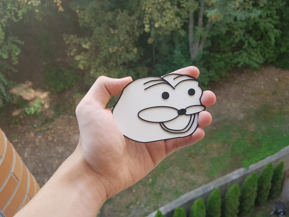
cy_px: 108
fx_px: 217
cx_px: 144
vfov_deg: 53.1
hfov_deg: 67.3
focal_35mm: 26
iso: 50
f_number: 1.7
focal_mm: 4.2
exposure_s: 1/171
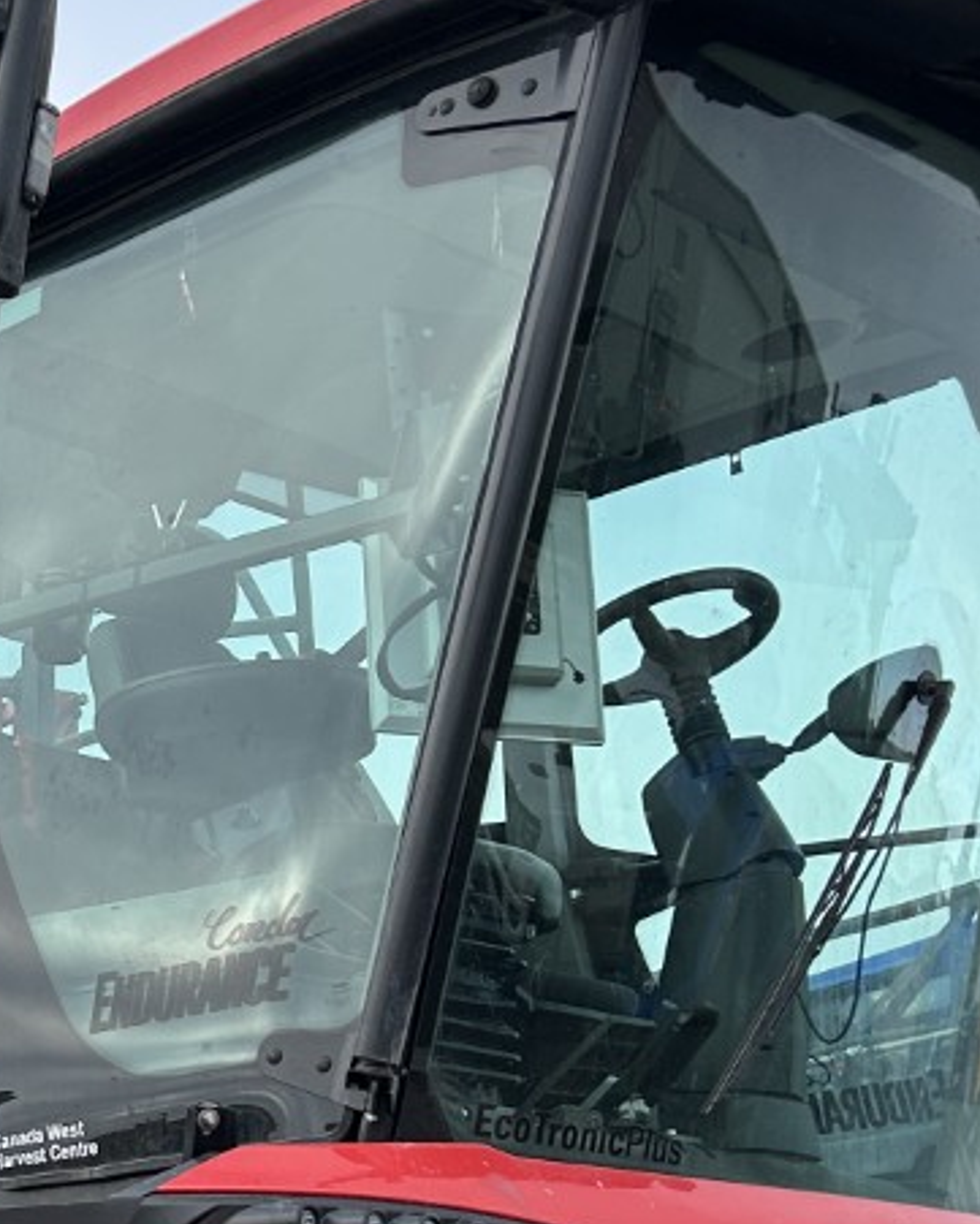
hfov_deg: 17.7
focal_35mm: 81
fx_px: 2936
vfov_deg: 23.0
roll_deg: -1.2
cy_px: 1094
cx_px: -301
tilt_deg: +9.4
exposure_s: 1/1751
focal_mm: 5.7
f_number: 1.5
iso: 50
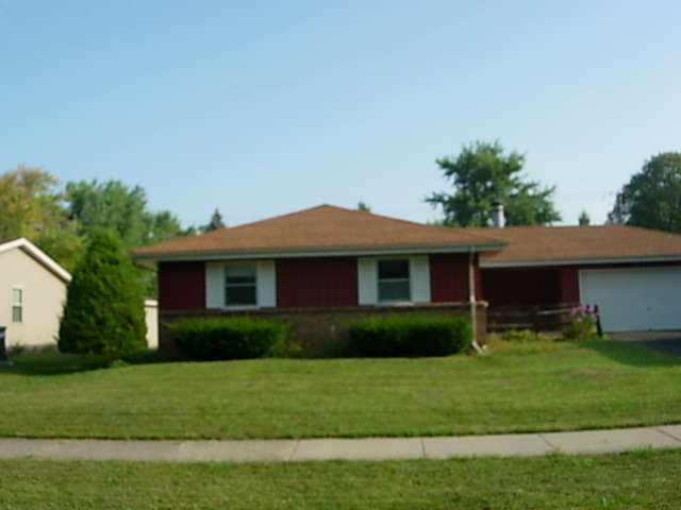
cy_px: 255
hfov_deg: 49.0
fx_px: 748
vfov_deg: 37.7
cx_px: 340
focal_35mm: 38
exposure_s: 1/470
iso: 79
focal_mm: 7.8
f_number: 4.8
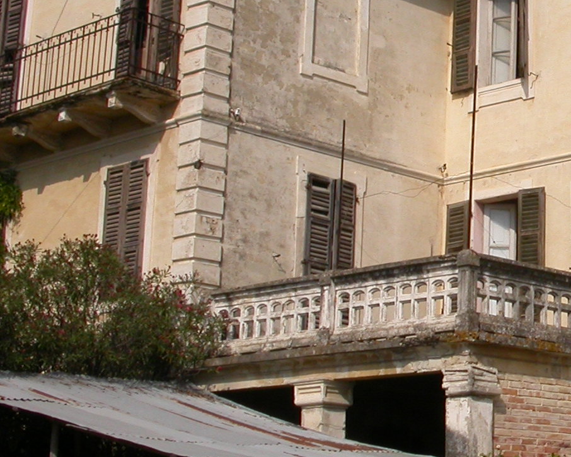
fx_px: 1572
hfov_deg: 19.7
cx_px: 625
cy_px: 165
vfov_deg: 16.5
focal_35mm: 93
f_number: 7.5
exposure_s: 1/699
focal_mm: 7.85
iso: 100
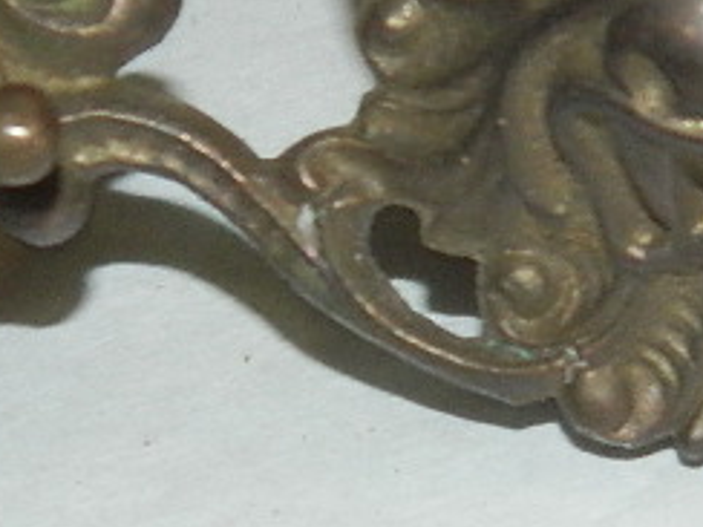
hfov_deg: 5.6
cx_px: 648
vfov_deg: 4.2
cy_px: 274
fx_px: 7149
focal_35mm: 352
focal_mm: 15.1
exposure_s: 1/30
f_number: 4.2
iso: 200
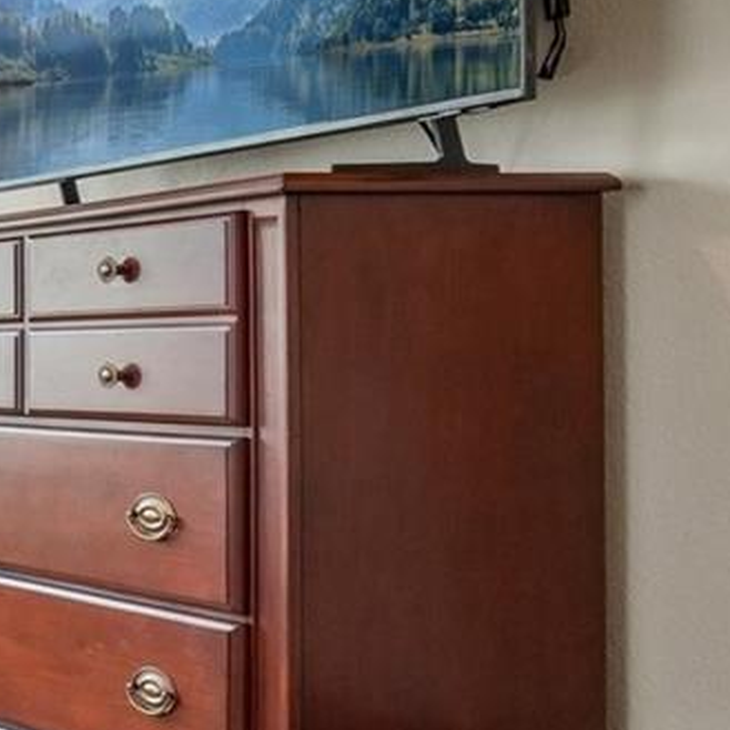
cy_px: 366
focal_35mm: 62
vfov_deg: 27.7
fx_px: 1479
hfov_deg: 15.5
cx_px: -994
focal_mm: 10
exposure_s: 1/30
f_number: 8
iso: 400
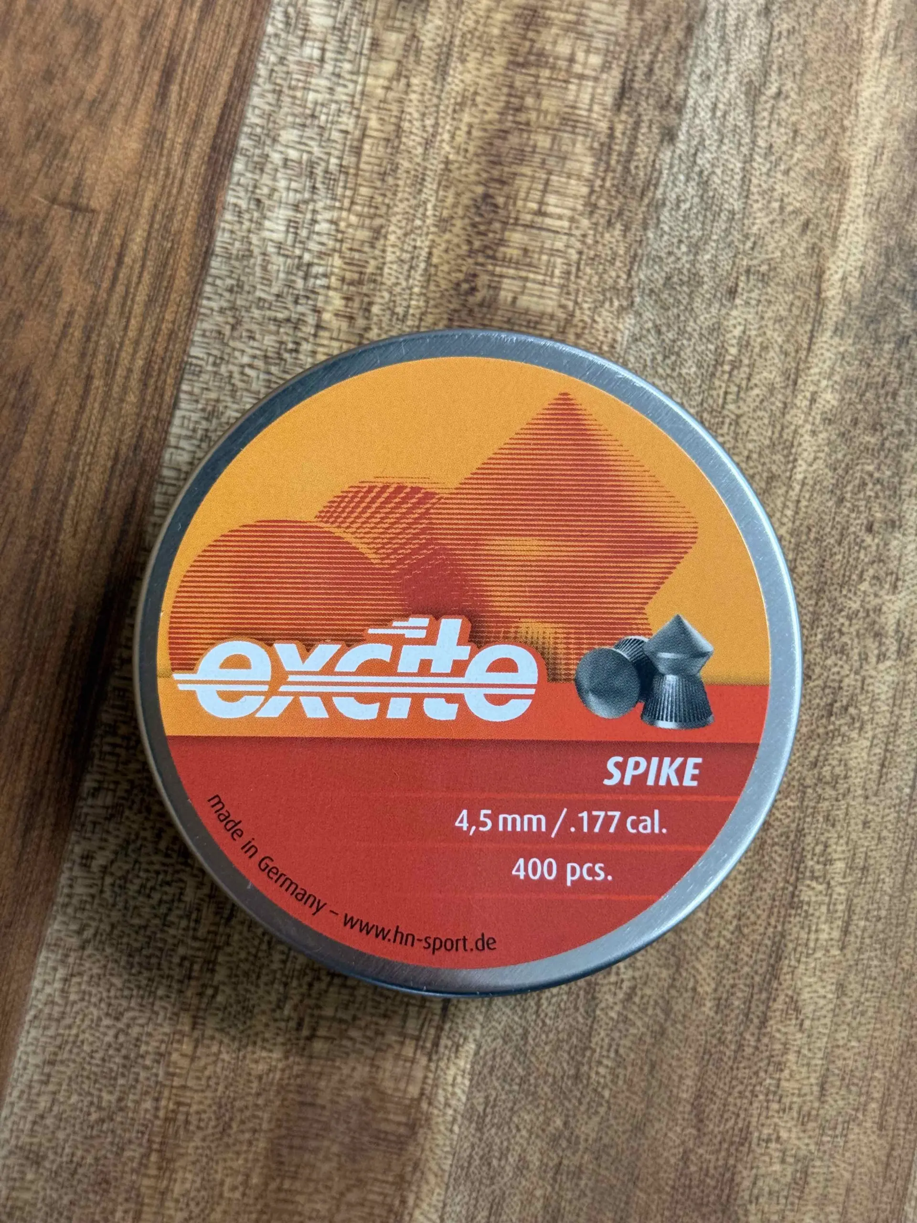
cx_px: 458
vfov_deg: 39.7
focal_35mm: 48
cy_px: 612
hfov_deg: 30.3
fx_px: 1695
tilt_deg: -83.8
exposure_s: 1/50
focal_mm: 6.76
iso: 250
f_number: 1.78
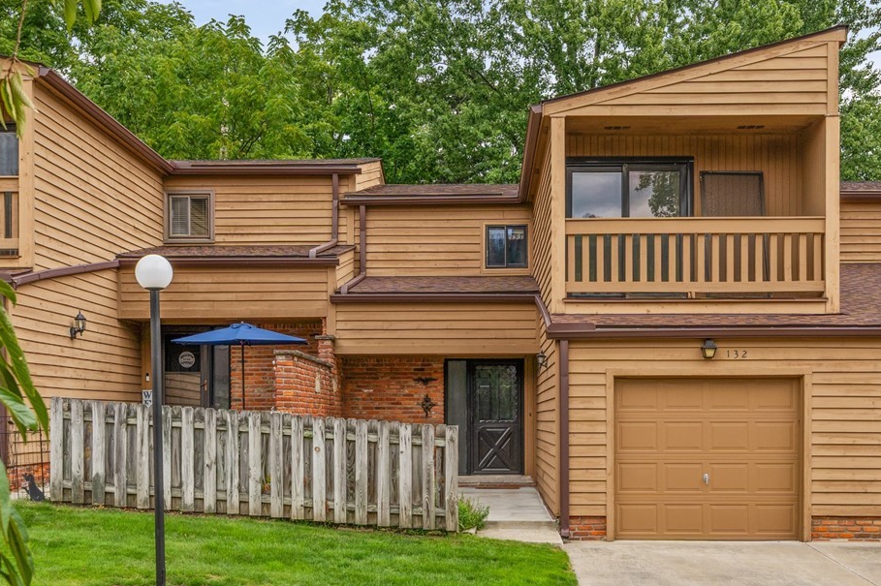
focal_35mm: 43
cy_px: 333
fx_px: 1052
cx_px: 457
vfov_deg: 31.1
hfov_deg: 45.4
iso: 250
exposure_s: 1/250
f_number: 9
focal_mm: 24
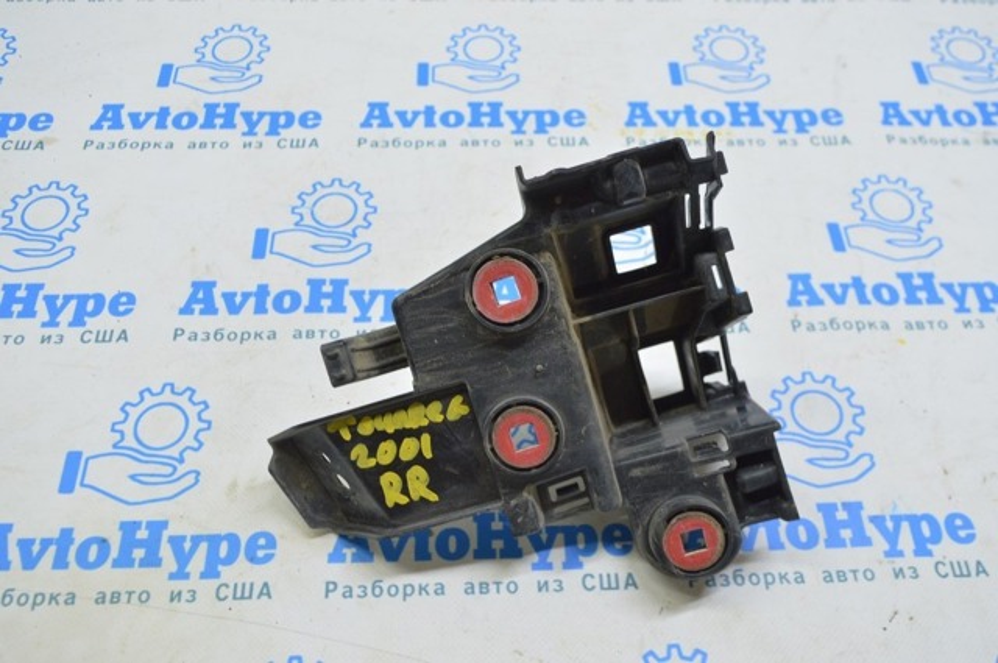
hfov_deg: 55.2
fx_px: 955
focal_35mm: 34
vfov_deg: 38.3
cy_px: 332
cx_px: 499
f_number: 5.6
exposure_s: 1/20
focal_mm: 23
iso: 400
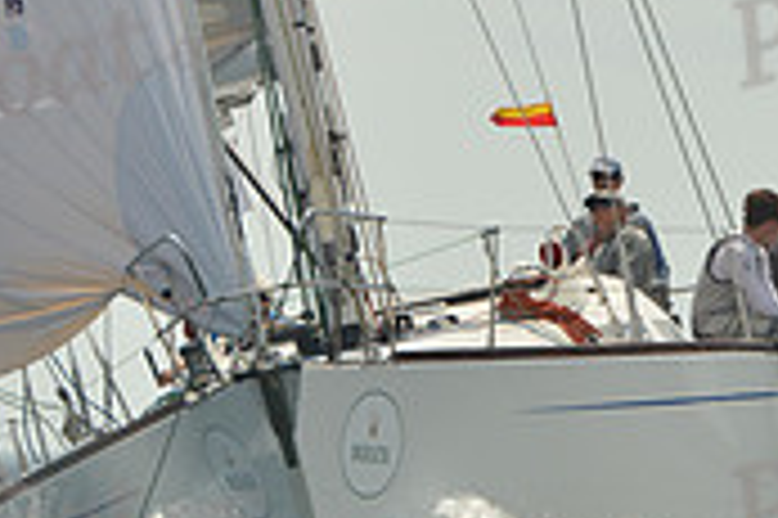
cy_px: 268
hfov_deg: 3.1
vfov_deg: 2.0
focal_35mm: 671
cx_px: 504
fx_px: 14487
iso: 400
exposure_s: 1/800
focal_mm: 200
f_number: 7.1
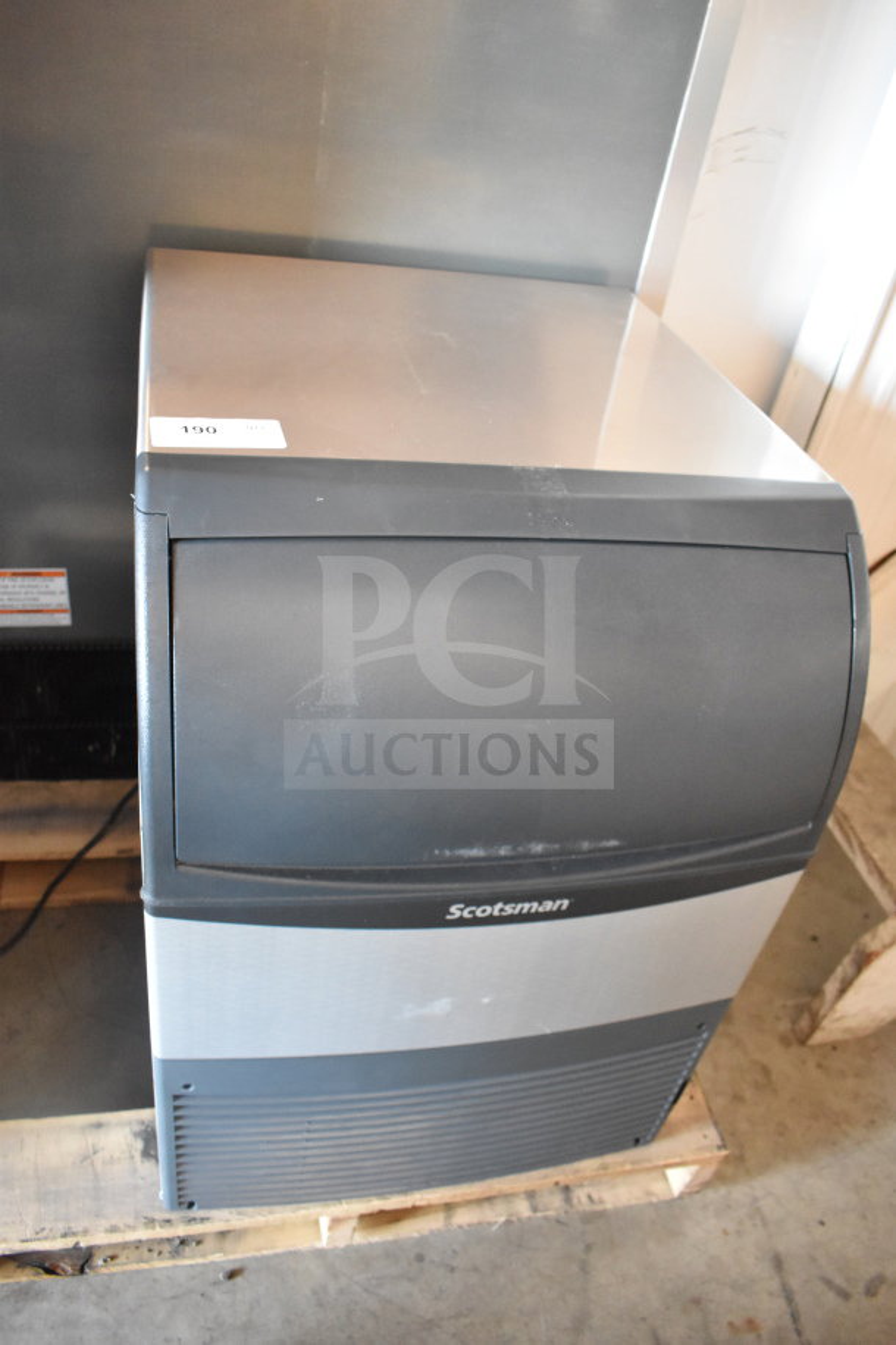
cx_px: 448
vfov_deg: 67.4
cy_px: 672
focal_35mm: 27
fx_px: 1008
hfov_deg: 47.9
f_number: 3.5
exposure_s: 1/30
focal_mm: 18
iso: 4500
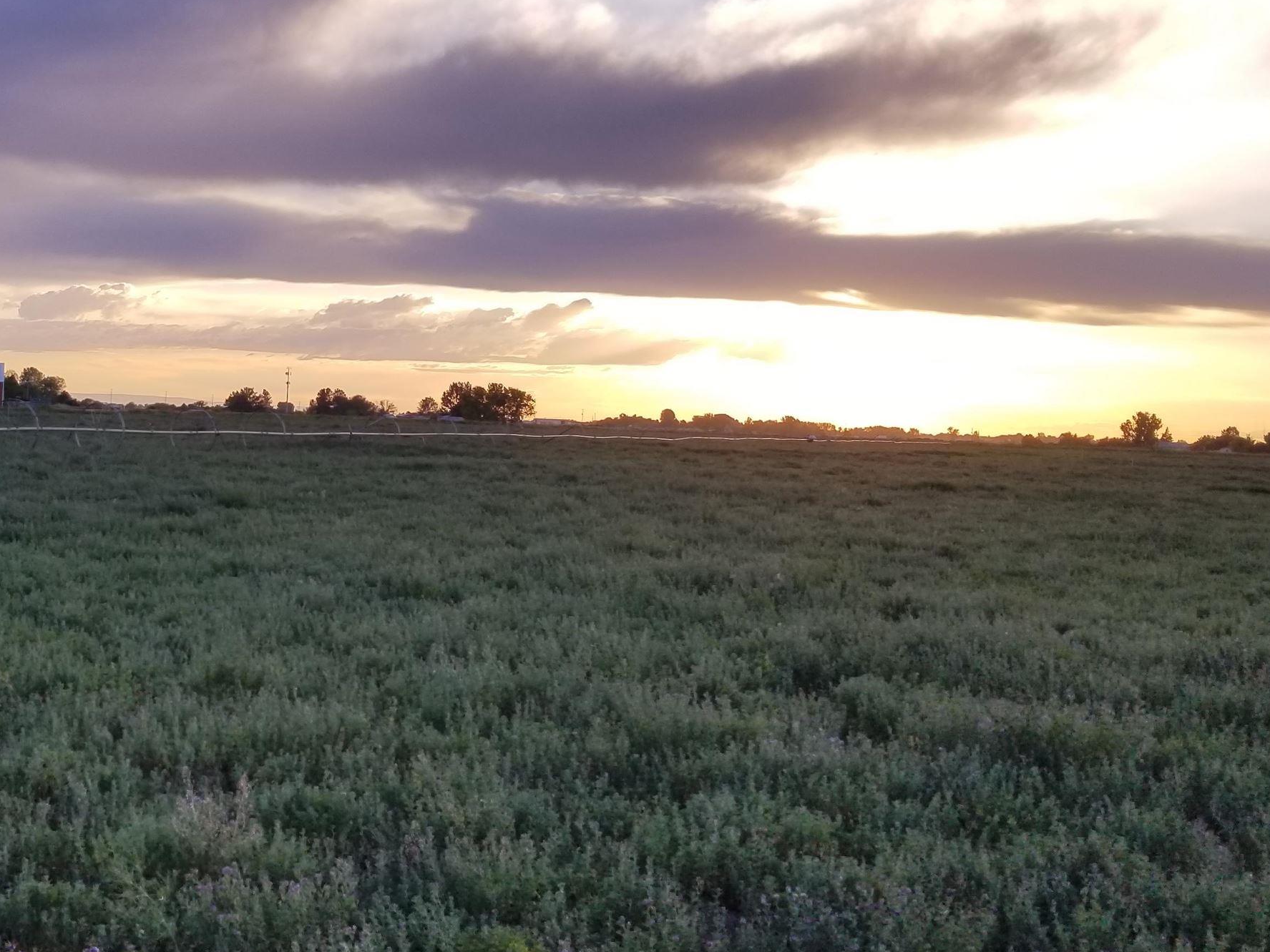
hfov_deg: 40.3
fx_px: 1651
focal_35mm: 45
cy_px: 397
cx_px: 250
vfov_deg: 32.1
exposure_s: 1/956
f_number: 1.7
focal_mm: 4.25
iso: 40
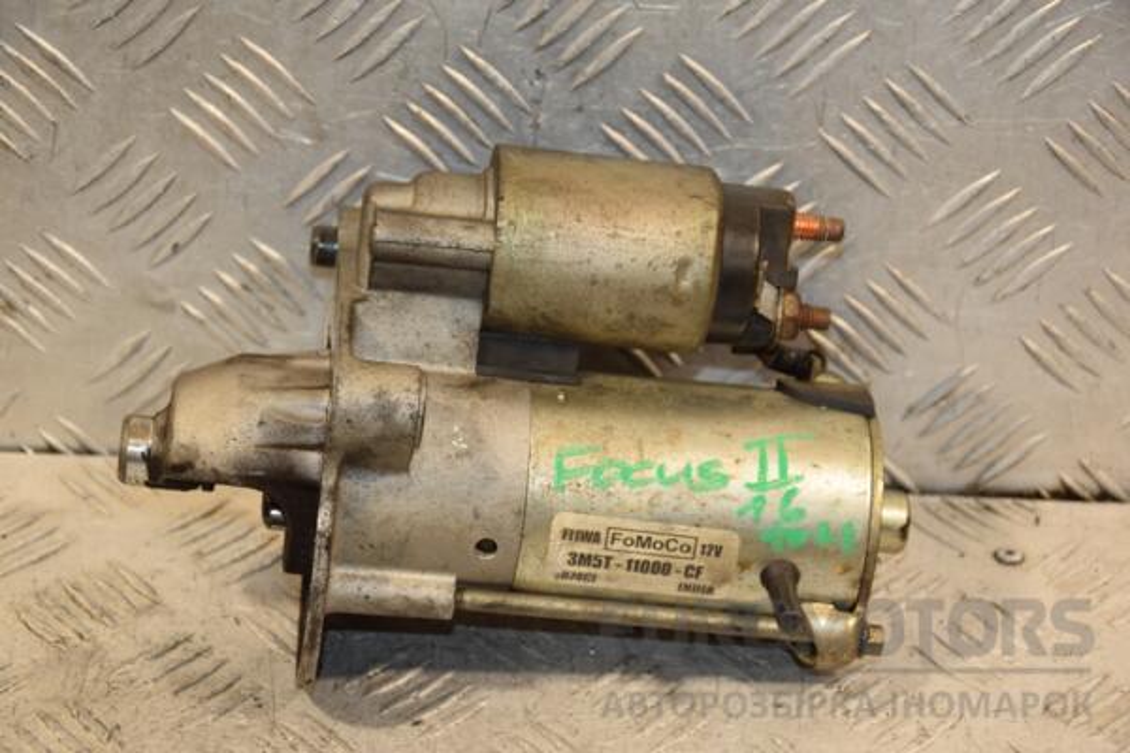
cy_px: 376
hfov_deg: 21.9
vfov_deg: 14.7
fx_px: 2919
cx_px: 565
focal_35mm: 93
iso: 800
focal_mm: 62
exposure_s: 1/160
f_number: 5.3
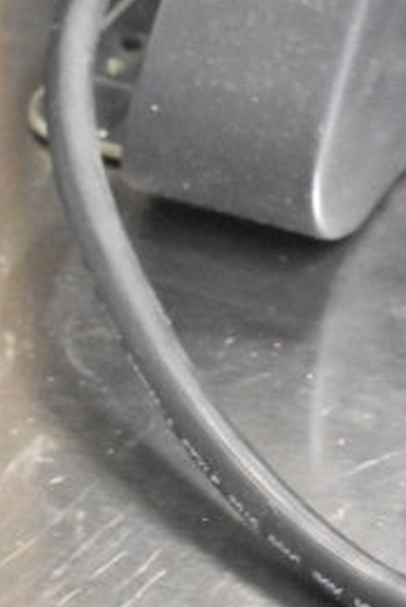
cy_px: -270
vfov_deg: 14.1
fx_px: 2311
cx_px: 653
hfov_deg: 9.7
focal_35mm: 137
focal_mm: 26
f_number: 4
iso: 10000
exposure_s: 1/40
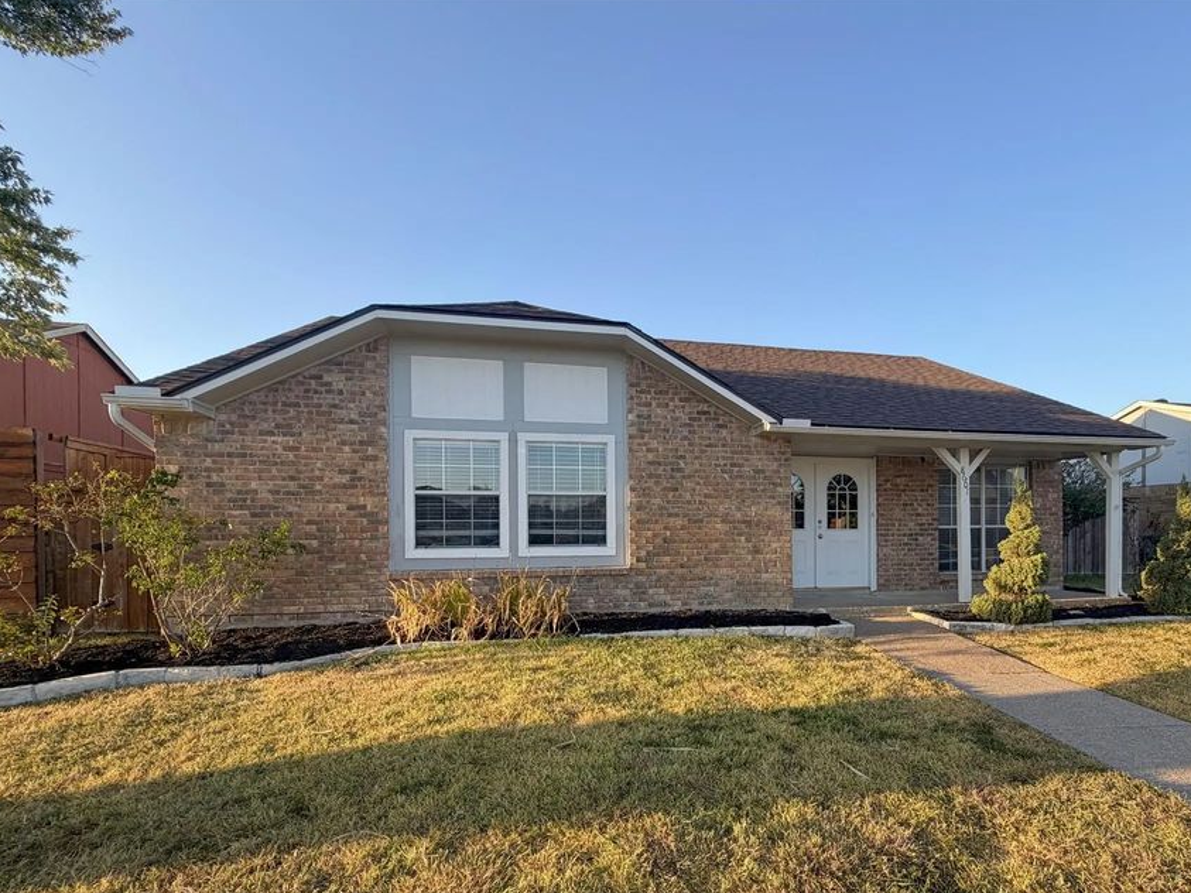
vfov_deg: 73.9
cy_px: 536
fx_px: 585
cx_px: 688
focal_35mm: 17
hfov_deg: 90.3
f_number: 2.2
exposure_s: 1/502
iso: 50
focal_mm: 2.22
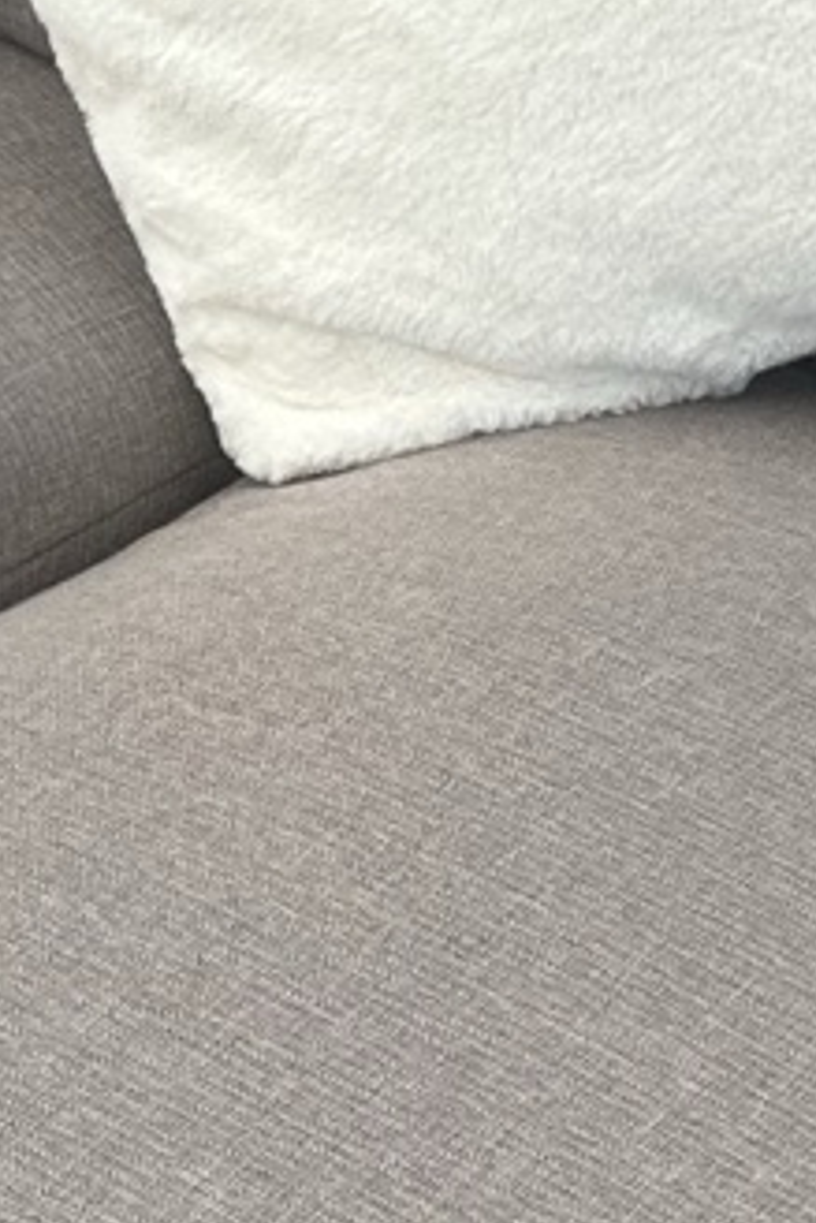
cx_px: 358
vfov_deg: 14.9
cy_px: 940
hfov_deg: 10.0
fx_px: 4653
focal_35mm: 137
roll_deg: +2.7
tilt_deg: -42.3
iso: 80
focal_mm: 6.86
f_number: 1.78
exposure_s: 1/258
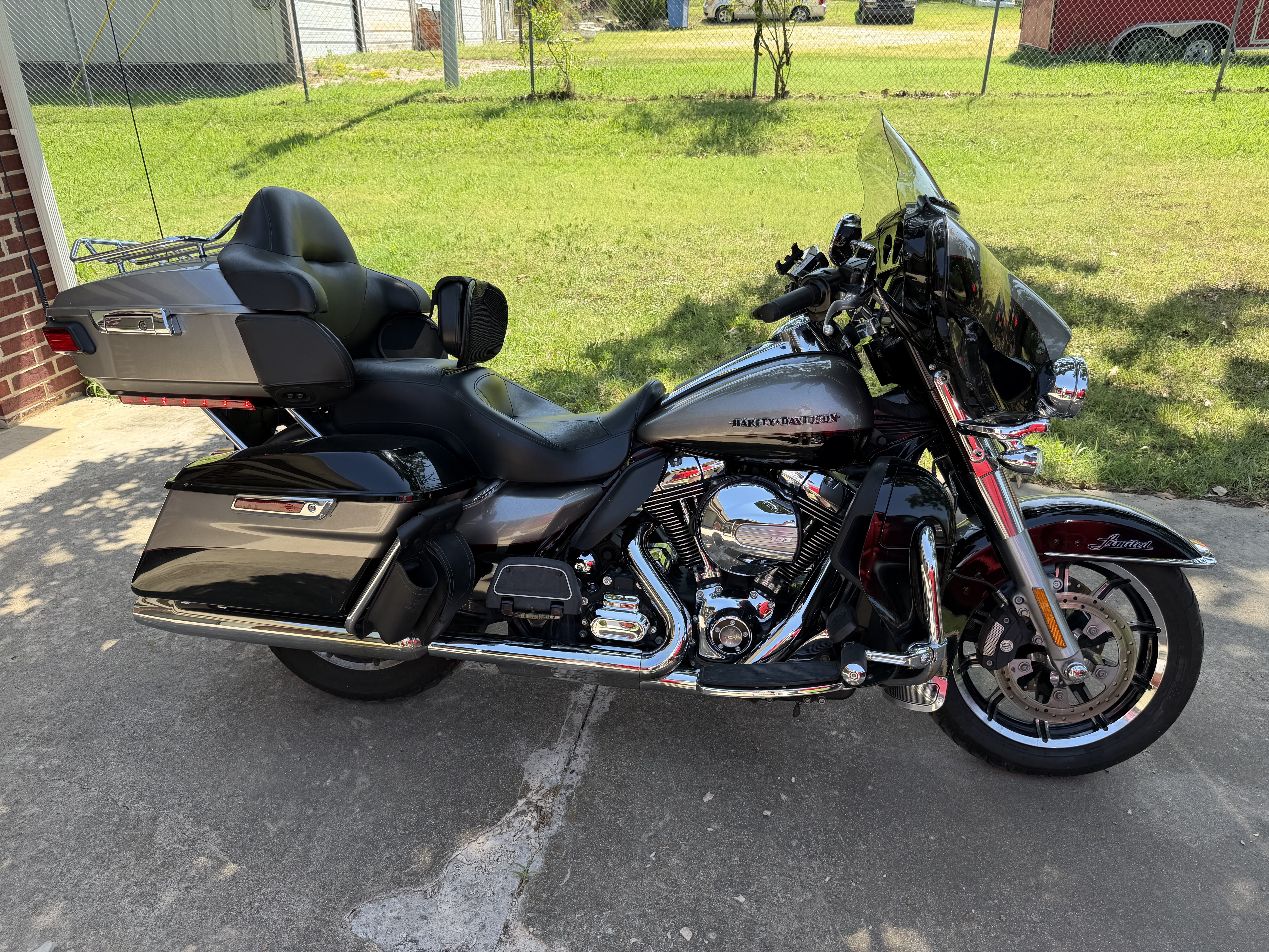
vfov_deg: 56.8
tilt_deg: -25.9
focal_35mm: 24
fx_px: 880
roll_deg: +0.1
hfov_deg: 71.6
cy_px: 476
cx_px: 634
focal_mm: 6.76
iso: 80
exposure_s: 1/1046
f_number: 1.78
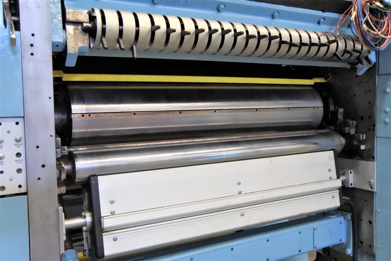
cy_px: 130
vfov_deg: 38.9
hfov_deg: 55.8
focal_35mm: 34
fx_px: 369
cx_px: 196
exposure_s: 1/60
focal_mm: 12.8
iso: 1600
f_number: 4.5
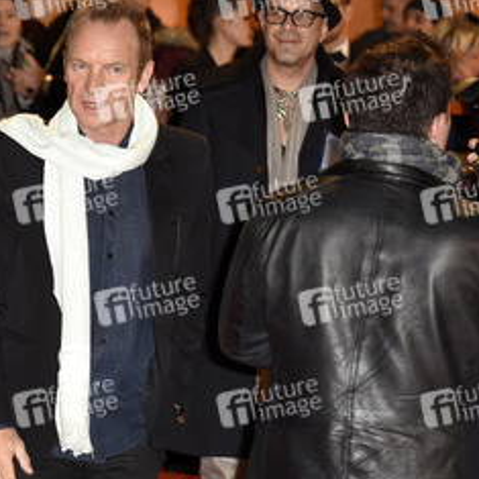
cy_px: 251
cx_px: 93
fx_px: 3444
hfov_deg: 7.9
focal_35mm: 220
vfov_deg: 8.0
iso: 1250
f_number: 5.6
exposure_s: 1/160
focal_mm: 135
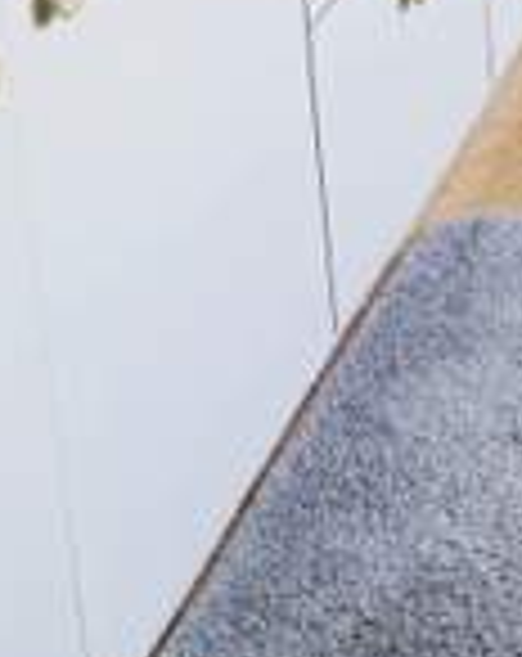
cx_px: 986
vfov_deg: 15.6
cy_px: -572
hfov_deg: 13.2
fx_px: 1997
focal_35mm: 103
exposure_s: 1/121
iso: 100
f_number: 1.78
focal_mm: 6.76
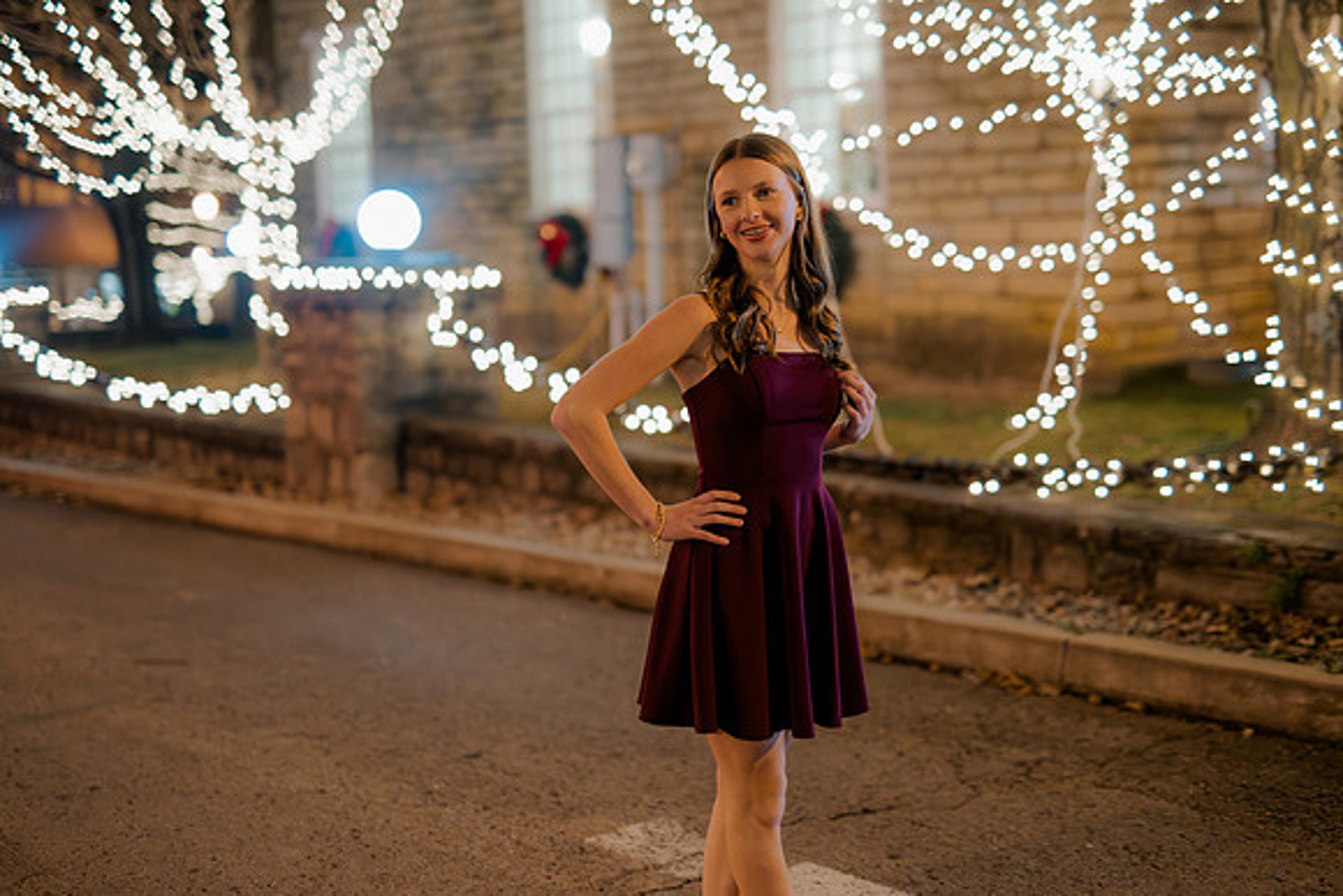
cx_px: 672
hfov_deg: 39.6
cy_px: 448
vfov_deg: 27.0
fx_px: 1866
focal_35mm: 50
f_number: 1.4
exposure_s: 1/200
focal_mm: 50
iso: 2500
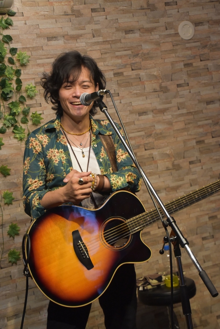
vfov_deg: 30.5
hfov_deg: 20.6
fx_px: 604
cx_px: 110
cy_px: 164
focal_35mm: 66
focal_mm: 44
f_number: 4.8
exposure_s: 1/60
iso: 2000
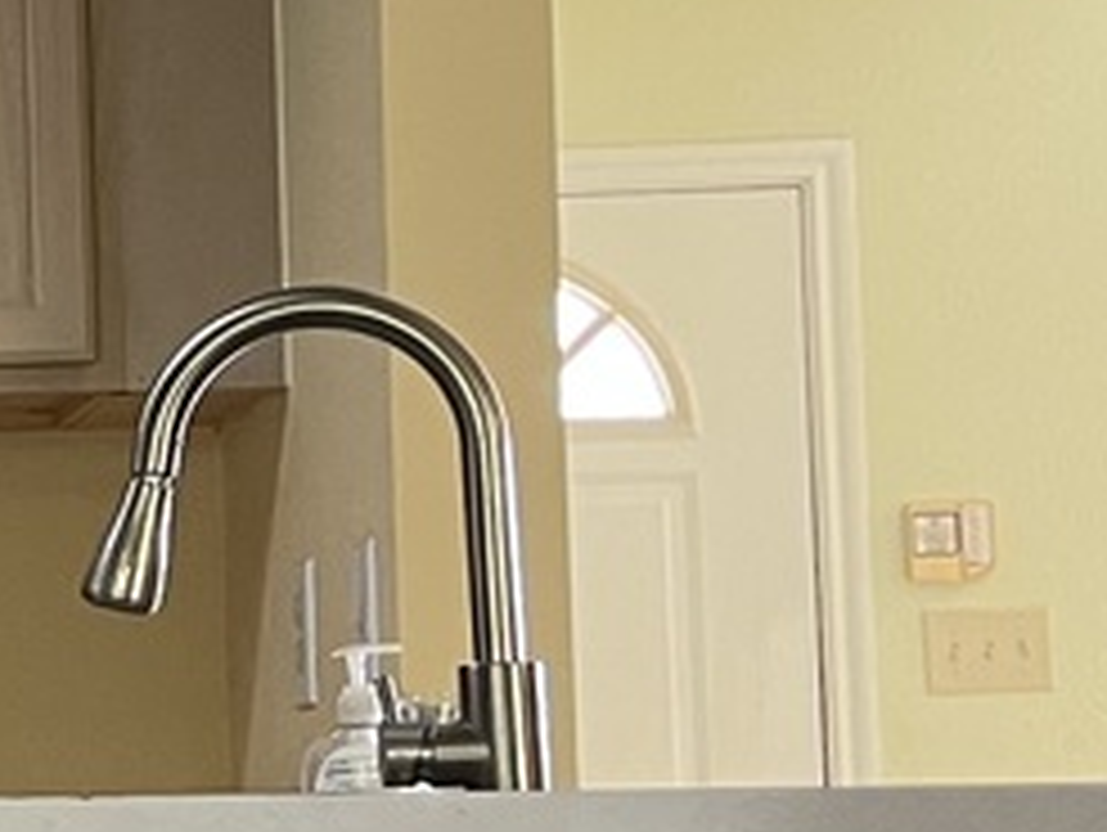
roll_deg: +0.3
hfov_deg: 10.7
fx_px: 4866
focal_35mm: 152
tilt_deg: +4.4
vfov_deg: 9.8
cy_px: 589
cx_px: -1742
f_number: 1.6
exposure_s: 1/60
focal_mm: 5.1
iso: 80
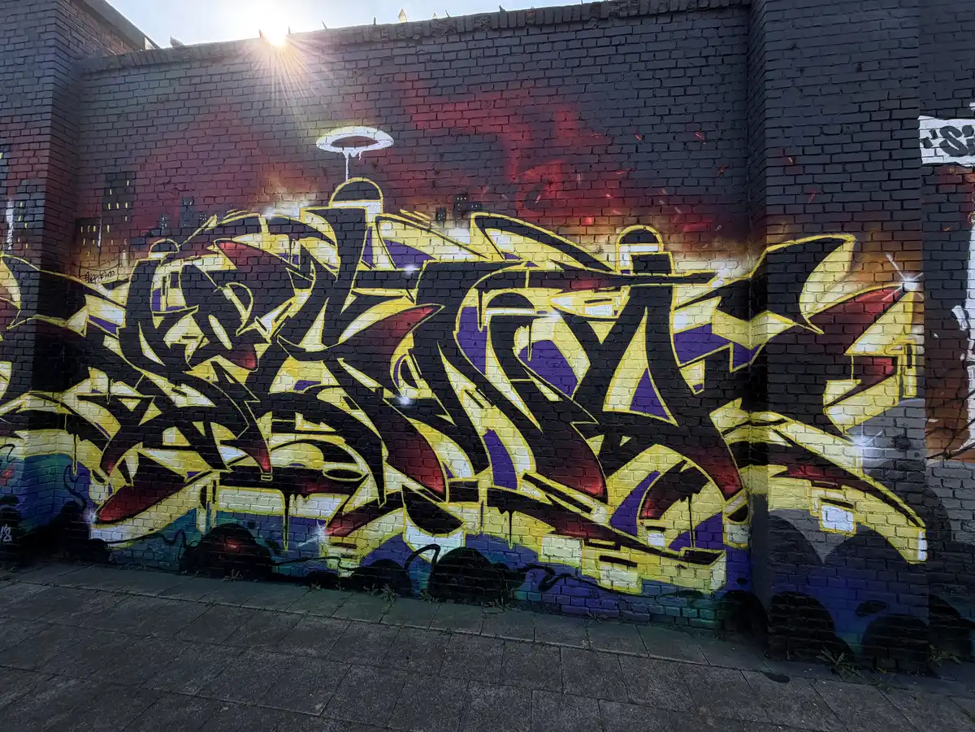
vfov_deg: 85.7
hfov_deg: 102.1
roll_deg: -2.1
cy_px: 366
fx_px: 394
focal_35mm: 14
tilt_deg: +0.2
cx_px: 488
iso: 40
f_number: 2.2
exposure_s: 1/559
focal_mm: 2.22
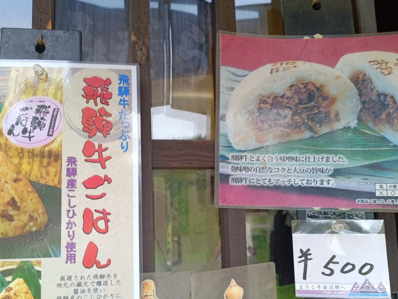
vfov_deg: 42.9
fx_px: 379
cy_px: 155
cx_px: 195
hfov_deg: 55.3
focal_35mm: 33
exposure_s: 1/100
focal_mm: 6.14
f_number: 1.65
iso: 77
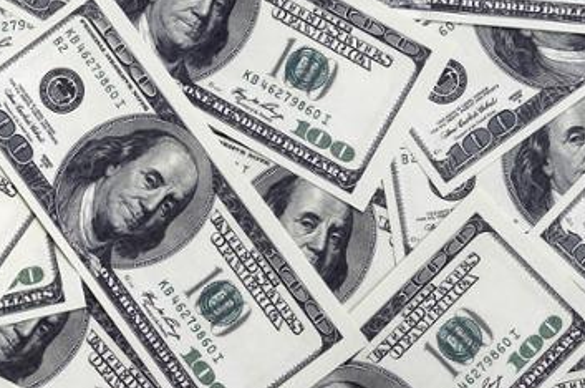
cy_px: 5
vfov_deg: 8.0
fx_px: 2757
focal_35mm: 170
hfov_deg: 12.1
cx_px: 360
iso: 250
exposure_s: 1/125
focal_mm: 50
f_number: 5.6
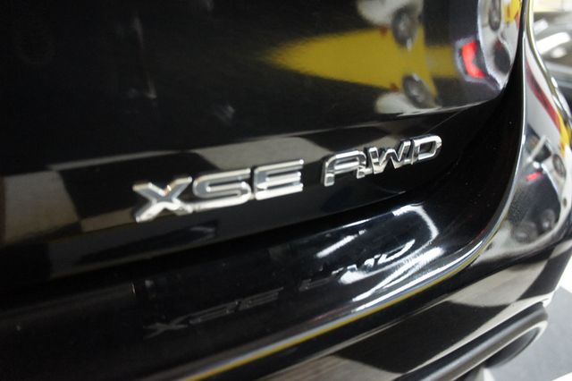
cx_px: 286
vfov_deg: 47.9
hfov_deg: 67.4
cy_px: 190
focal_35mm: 27
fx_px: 429
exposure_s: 1/25
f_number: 3.5
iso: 1600
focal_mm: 18
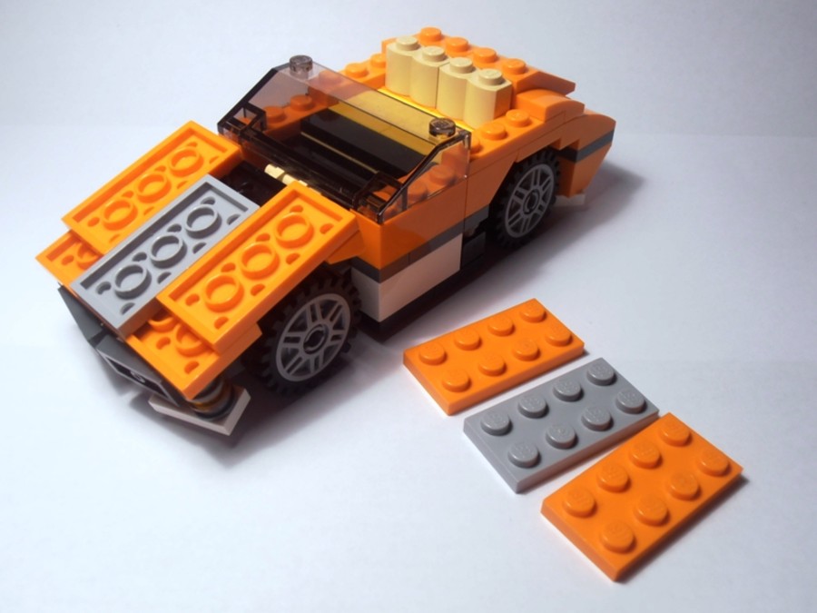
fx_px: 873
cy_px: 306
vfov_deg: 38.7
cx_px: 408
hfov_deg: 50.1
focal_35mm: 37
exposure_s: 1/40
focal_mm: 6.61
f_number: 3.9
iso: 80
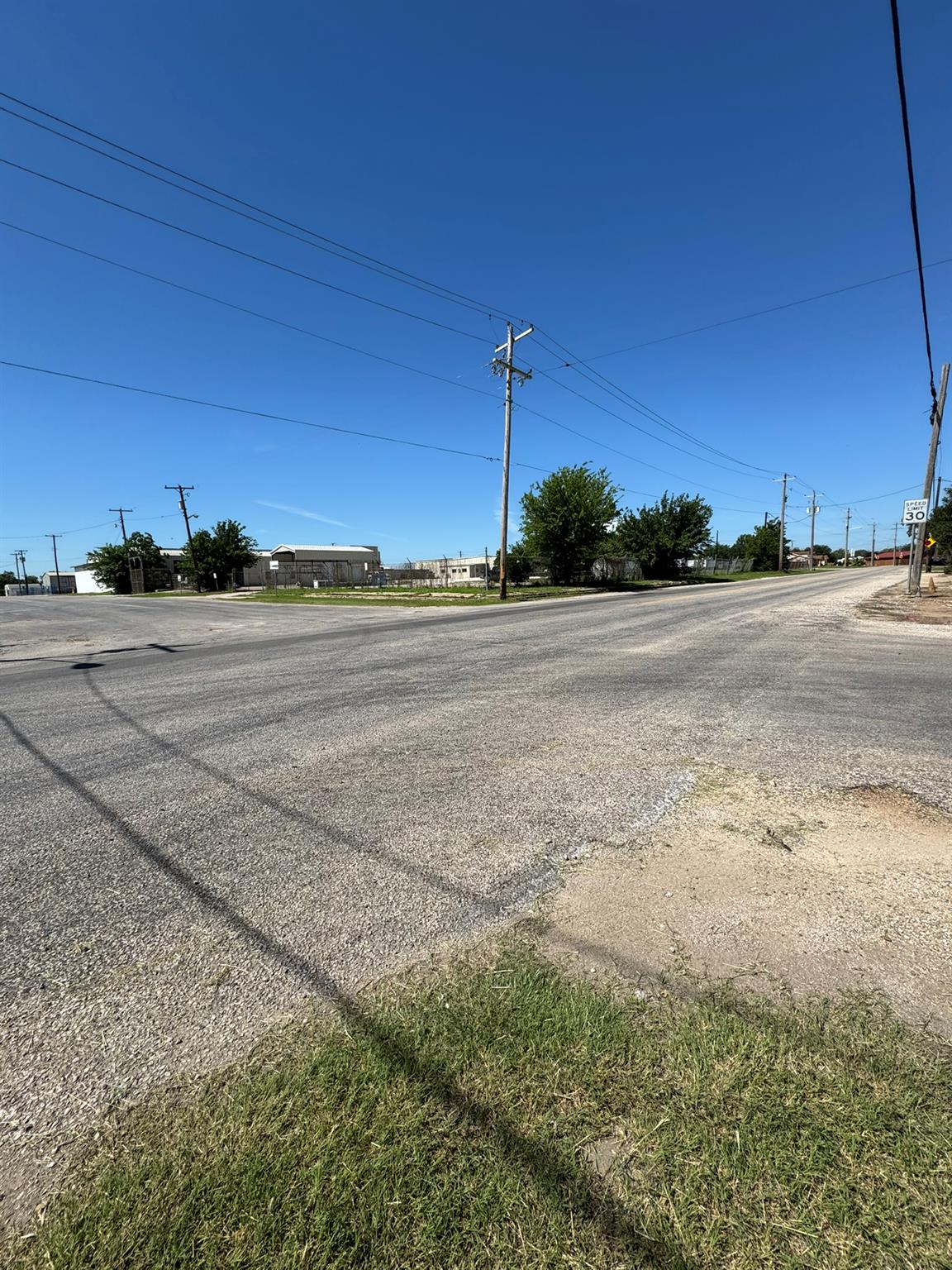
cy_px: 635
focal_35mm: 14
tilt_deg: -5.5
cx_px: 476
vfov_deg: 102.1
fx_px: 513
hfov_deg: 85.7
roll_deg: +1.8
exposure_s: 1/2674
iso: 50
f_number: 2.2
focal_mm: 2.22
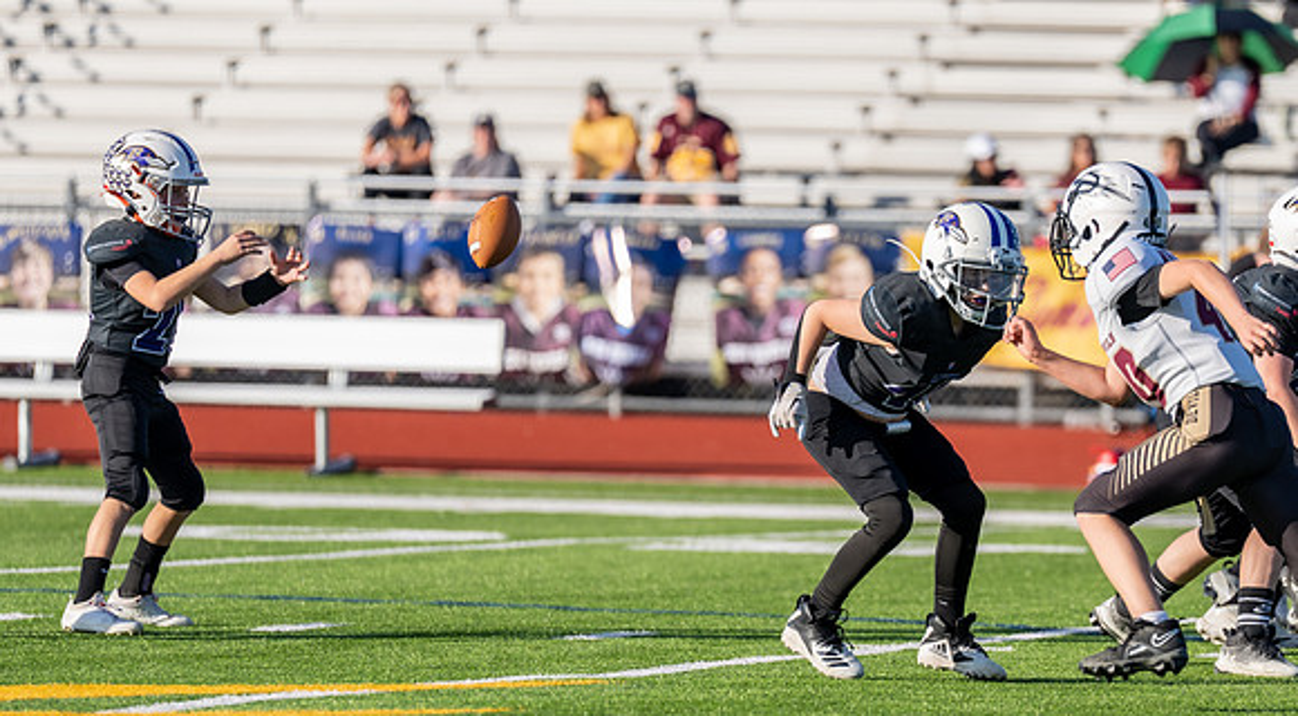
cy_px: 490
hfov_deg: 6.3
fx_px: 11809
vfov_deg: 3.5
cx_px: 903
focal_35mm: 345
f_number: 2.8
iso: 100
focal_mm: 200
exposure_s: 1/1600
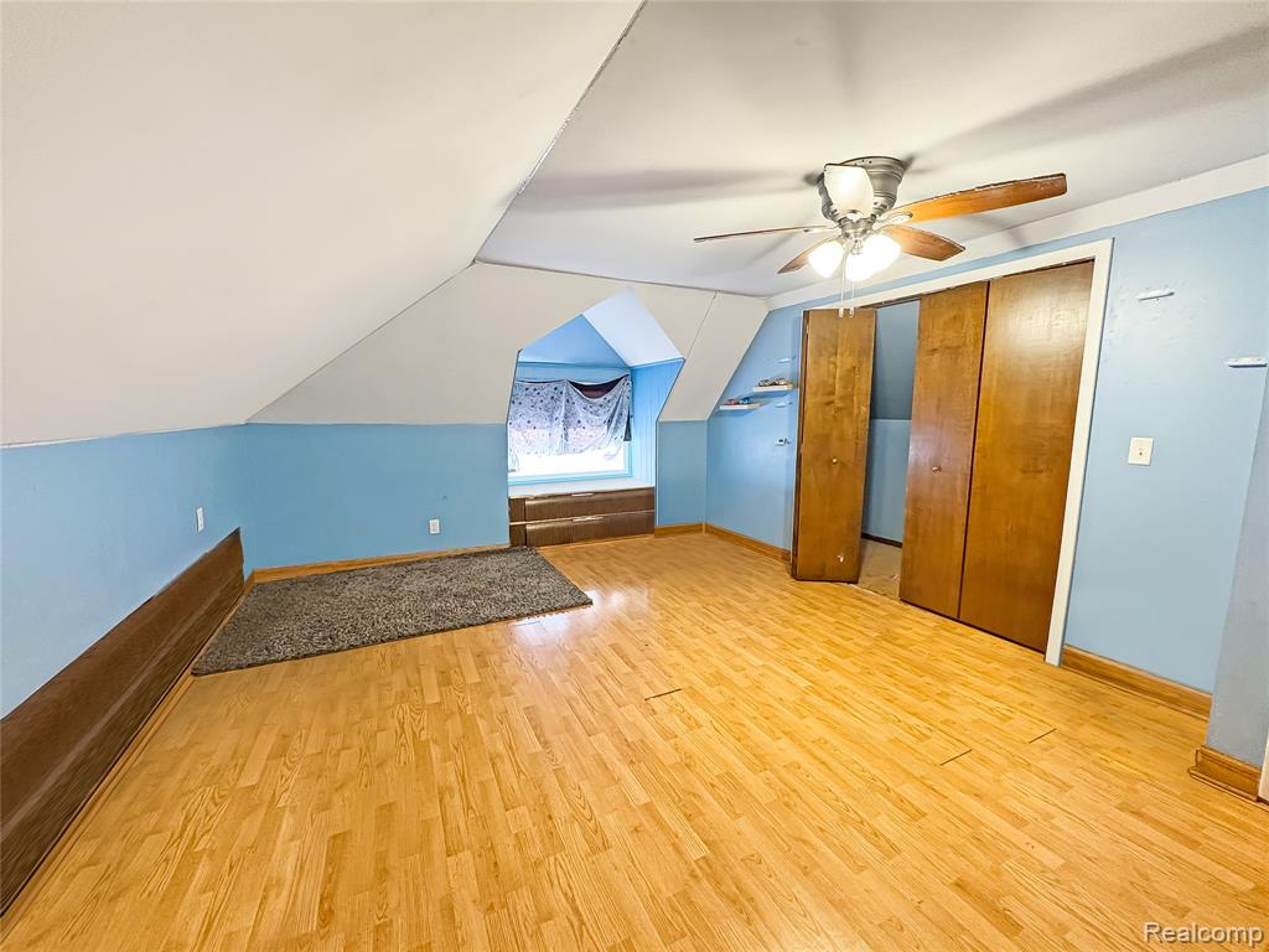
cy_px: 476
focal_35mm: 14
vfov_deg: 85.7
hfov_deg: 102.1
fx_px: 513
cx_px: 634
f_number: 2.2
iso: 640
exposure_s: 1/60
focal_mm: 2.22
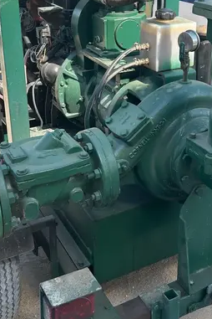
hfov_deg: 25.9
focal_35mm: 52
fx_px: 459
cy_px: 94
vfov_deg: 37.6
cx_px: 139
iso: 50
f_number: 1.5
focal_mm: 5.7
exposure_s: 1/1147
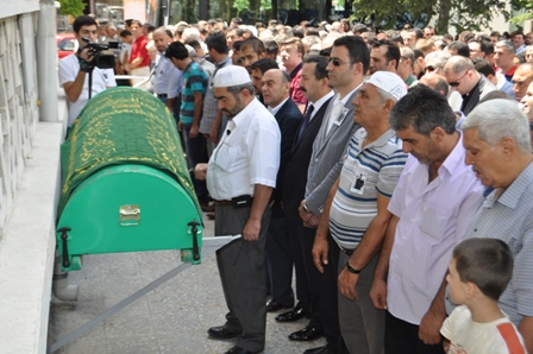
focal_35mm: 45
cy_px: 177
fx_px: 666
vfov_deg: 29.8
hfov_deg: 43.6
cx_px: 266
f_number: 5
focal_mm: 30
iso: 200
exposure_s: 1/200
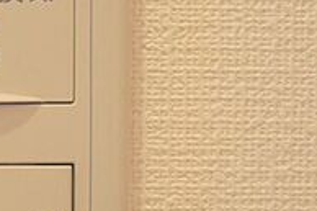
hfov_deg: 19.3
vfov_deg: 13.4
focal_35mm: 102
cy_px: 115
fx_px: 897
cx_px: -18
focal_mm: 22
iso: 200
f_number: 4.5
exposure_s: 1/40
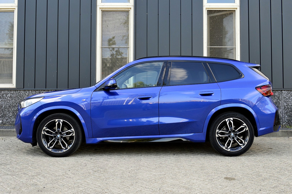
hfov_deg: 53.2
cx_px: 146
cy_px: 97
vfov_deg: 36.8
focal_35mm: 36
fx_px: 292
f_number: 8
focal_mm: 24
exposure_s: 1/80
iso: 400
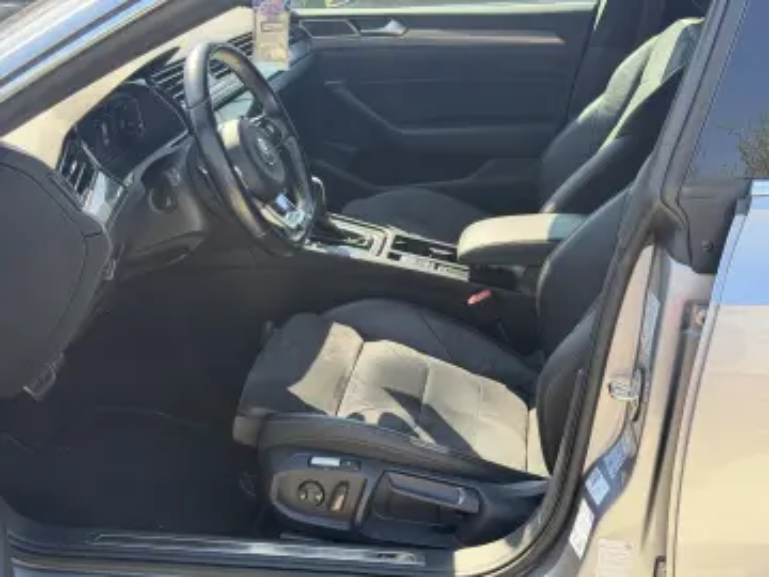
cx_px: 384
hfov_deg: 39.7
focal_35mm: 48
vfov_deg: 30.3
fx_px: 1066
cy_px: 288
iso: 80
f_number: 1.78
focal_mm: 6.76
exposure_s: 1/427
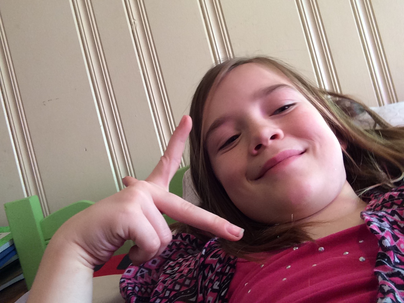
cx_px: 202
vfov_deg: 45.4
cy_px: 152
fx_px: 362
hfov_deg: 58.4
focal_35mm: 31
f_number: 2.4
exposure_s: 1/30
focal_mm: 2.15
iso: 100
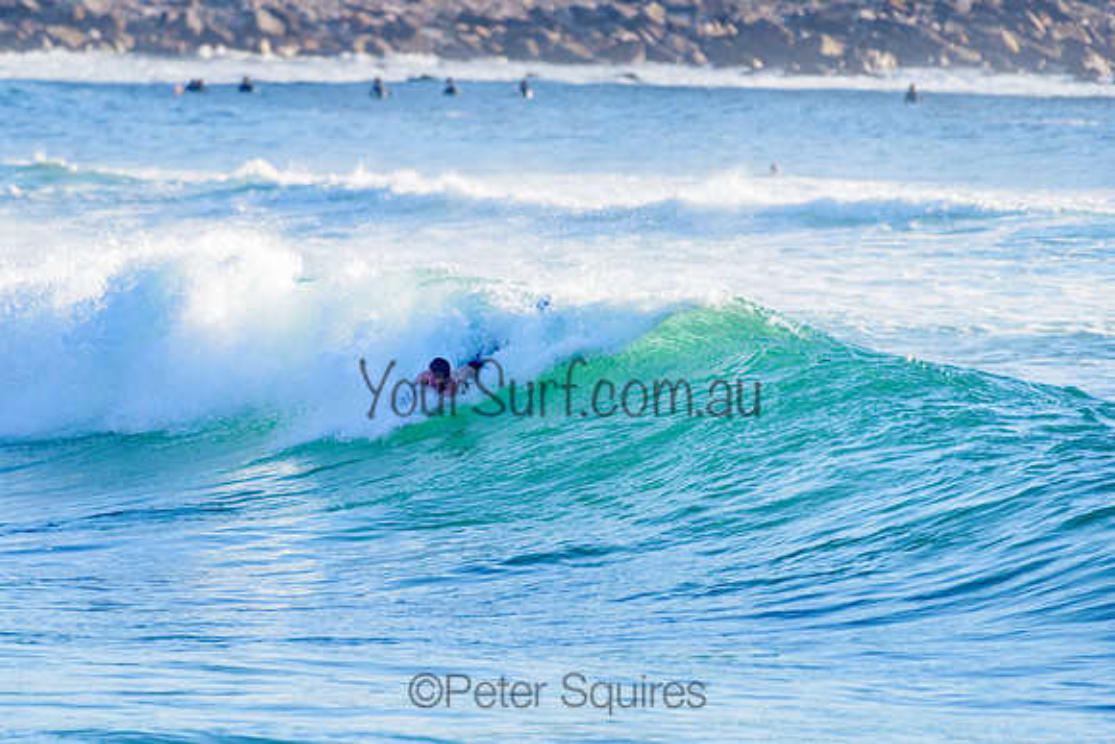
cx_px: 439
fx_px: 18982
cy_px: 374
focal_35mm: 613
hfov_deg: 3.4
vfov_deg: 2.2
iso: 280
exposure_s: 1/2000
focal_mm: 500
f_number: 5.6
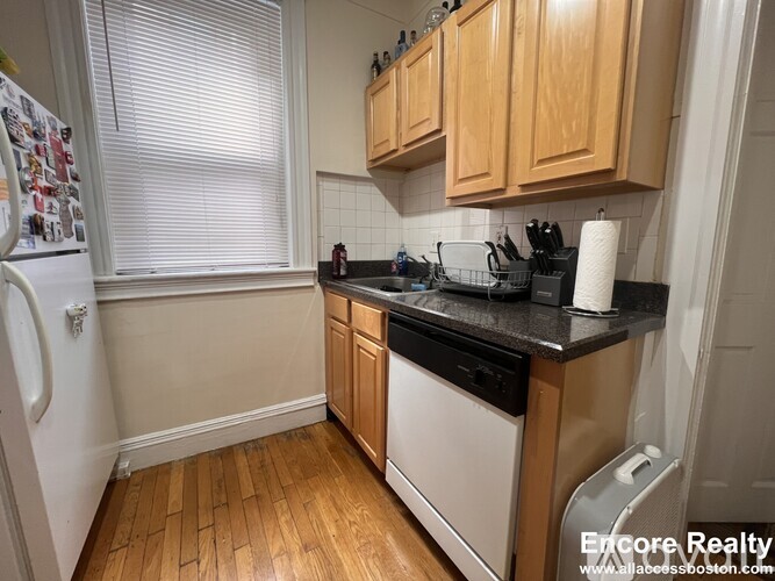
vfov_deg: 89.9
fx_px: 291
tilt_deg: -7.2
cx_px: 388
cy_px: 290
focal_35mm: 13
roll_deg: -0.1
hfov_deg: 106.2
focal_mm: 1.57
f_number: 1.8
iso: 160
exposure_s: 1/60
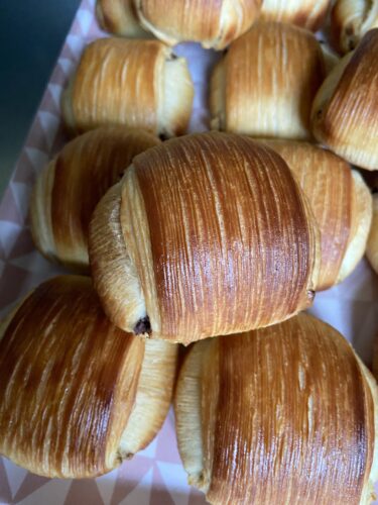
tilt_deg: -61.7
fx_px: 379
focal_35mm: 26
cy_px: 252
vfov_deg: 67.3
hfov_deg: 53.1
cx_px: 189
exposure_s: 1/60
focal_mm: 4.25
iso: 500
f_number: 1.8
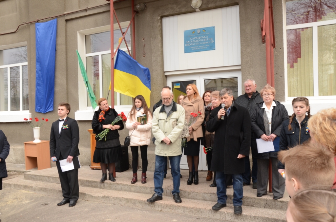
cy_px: 111
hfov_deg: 59.6
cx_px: 168
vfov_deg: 41.5
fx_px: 293
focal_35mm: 32
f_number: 8
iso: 400
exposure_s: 1/160
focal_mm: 21
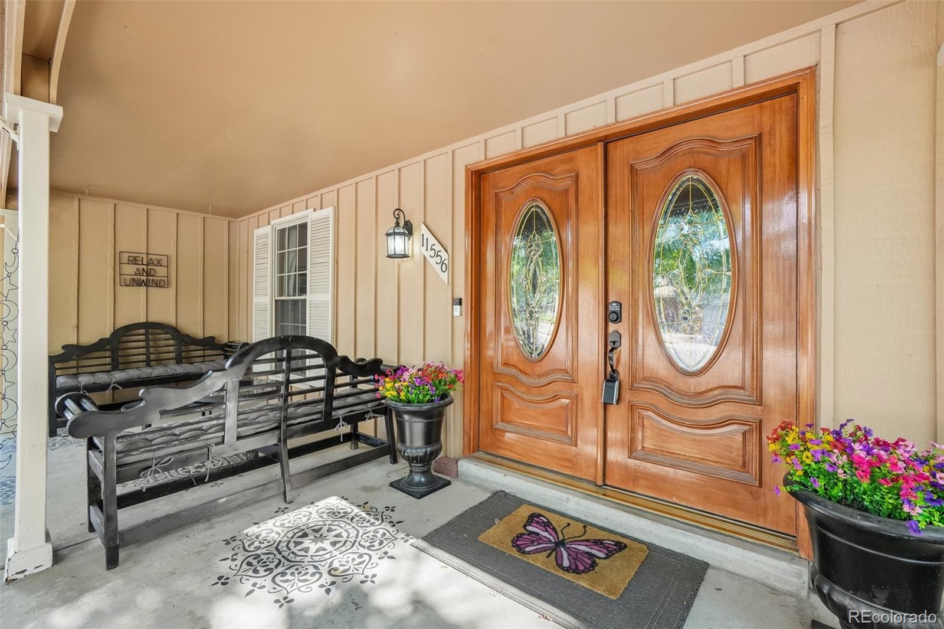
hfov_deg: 100.4
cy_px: 314
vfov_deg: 77.3
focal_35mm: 15
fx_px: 393
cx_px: 472
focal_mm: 10
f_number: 8
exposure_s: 1/60
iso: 400
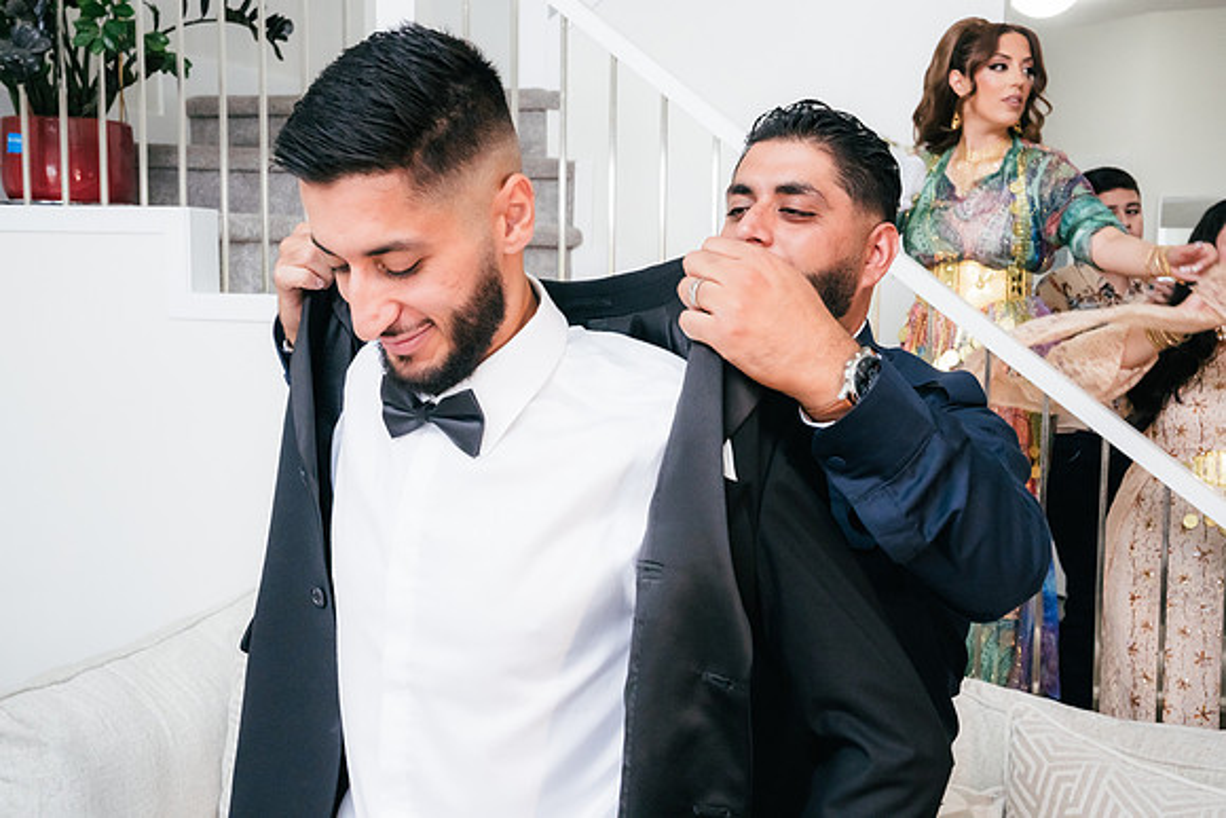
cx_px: 613
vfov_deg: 30.5
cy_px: 409
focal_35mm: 44
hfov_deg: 44.5
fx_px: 1499
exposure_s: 1/160
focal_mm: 44
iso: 5000
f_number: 9
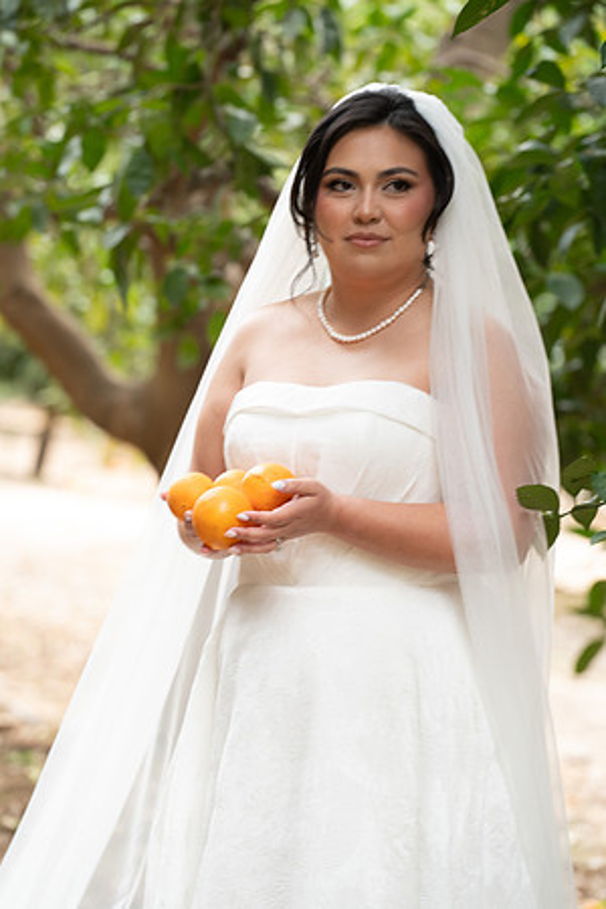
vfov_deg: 11.4
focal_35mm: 180
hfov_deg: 7.6
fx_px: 4545
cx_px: 303
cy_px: 454
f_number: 6.3
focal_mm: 180
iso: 640
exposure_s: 1/25
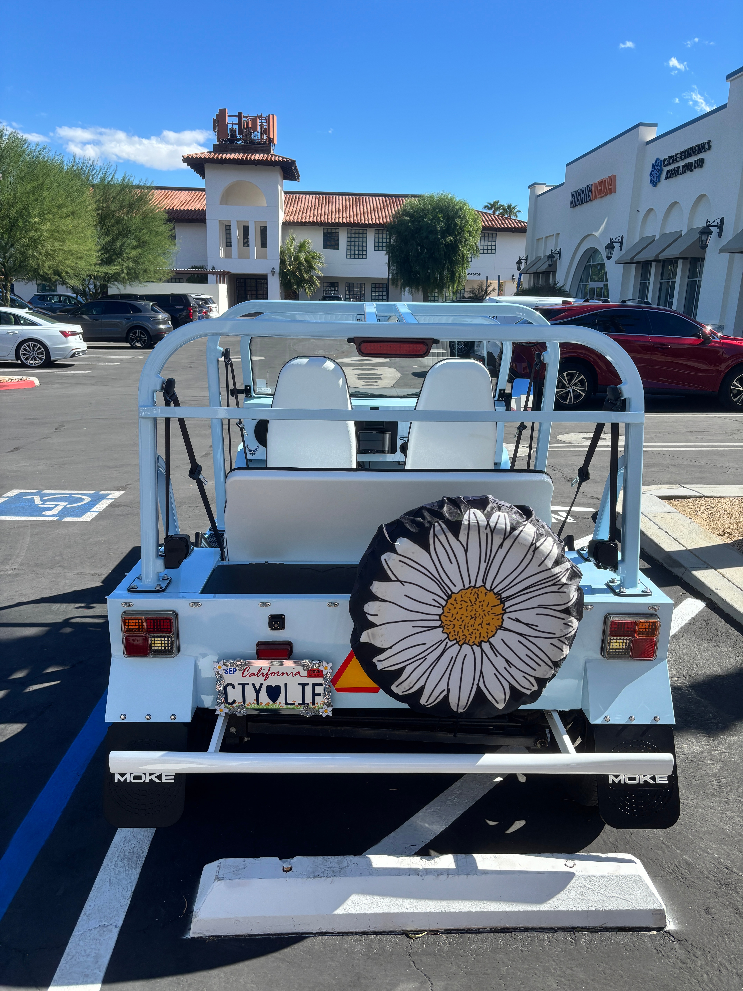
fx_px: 744
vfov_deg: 67.3
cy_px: 496
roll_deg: -2.3
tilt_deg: -17.3
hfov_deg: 53.1
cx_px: 372
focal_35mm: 26
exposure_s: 1/2710
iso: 50
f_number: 1.6
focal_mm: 5.96
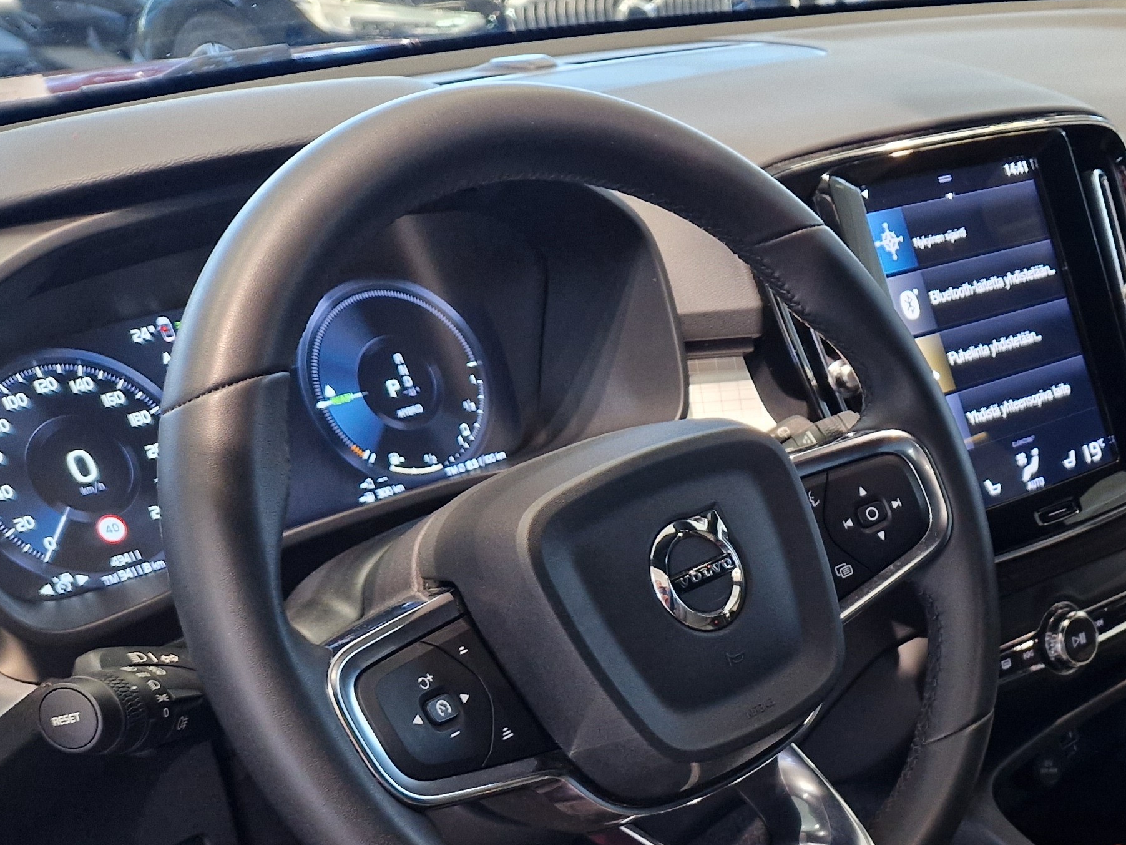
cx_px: 1144
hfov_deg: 34.0
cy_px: 879
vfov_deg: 26.7
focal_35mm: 51
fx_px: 1659
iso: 250
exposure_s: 1/100
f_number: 1.8
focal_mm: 5.4
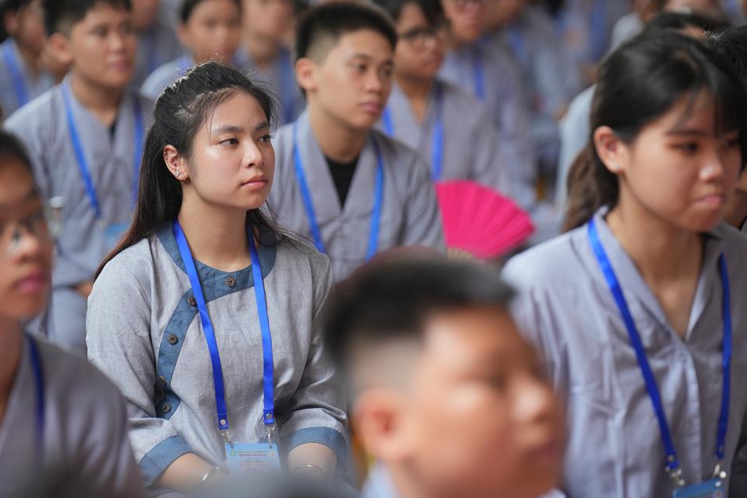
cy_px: 215
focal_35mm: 186
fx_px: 3859
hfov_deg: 11.1
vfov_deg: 7.4
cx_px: 330
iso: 800
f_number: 2.8
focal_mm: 150
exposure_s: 1/160
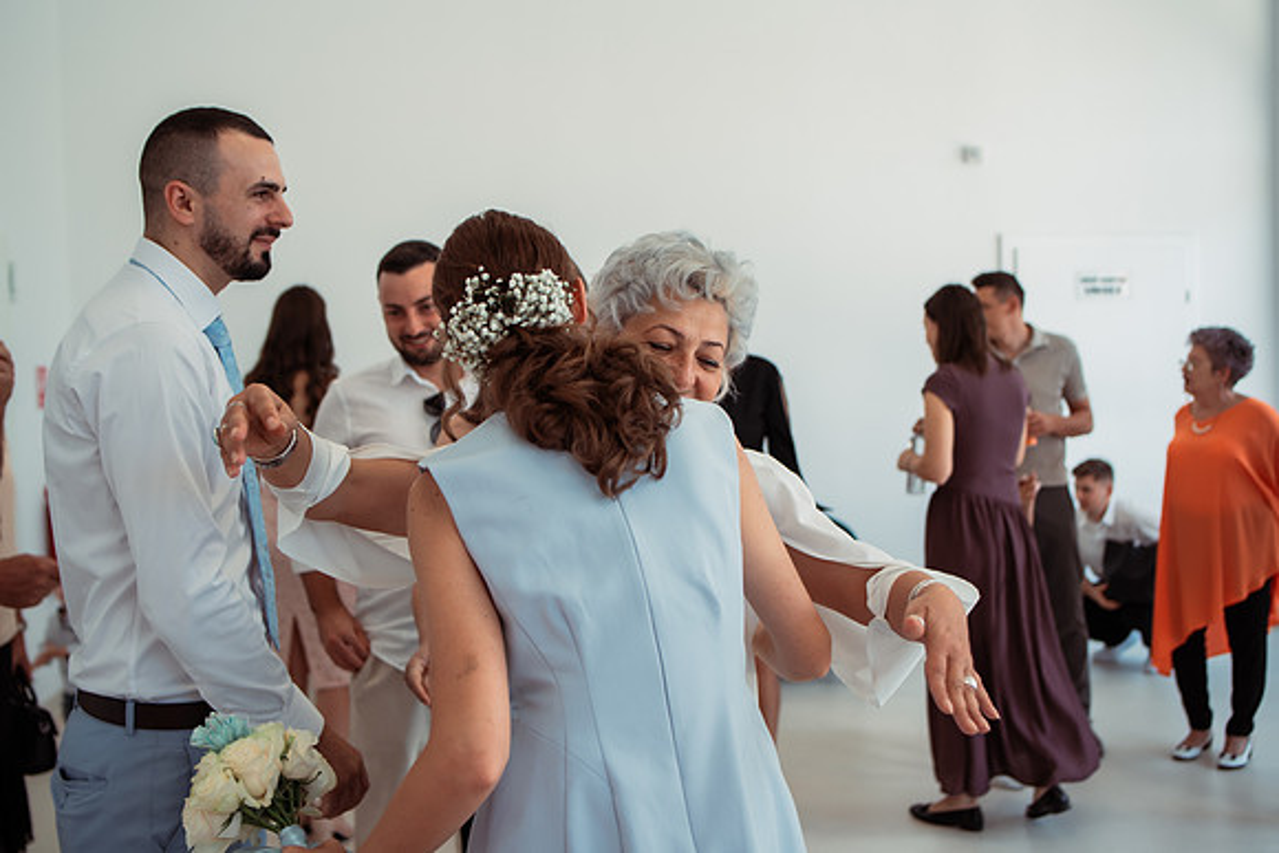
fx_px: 1244
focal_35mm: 35
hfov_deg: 54.4
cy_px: 426
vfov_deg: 37.9
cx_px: 640
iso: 400
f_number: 3.2
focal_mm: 35
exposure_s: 1/400
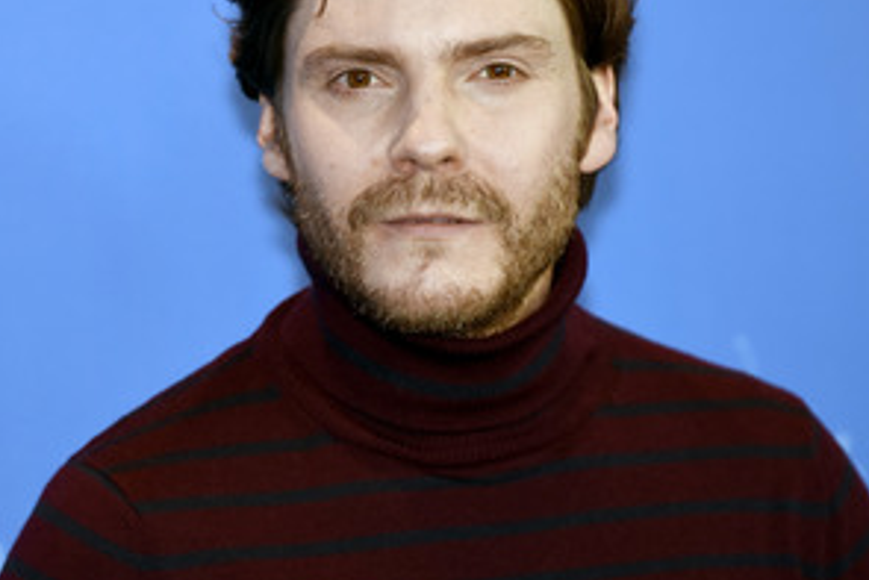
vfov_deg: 3.2
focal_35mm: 435
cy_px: 218
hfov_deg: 4.7
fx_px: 10505
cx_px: 287
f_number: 3.2
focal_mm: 190
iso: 640
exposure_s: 1/400
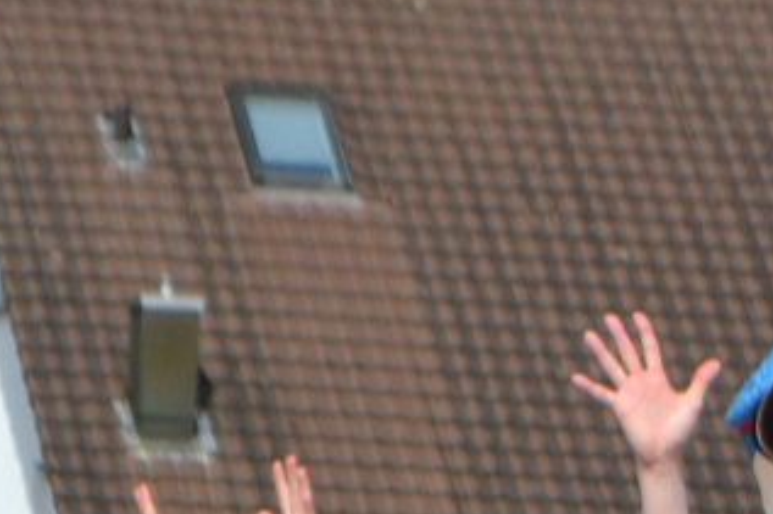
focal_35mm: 533
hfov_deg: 3.8
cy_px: 949
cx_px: 1251
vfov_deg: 2.6
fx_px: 11443
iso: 400
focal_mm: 55
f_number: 6.3
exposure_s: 1/1600
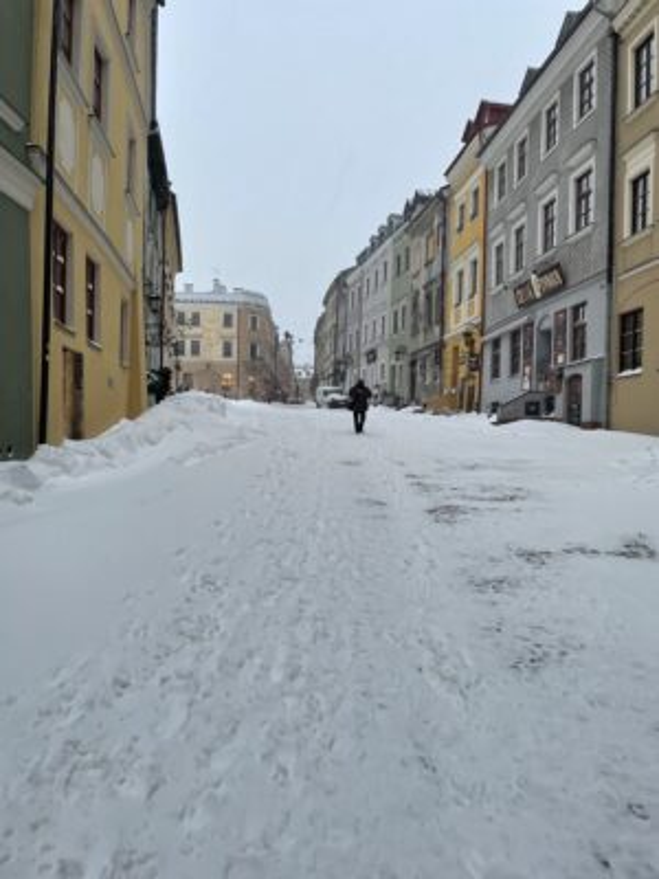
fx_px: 660
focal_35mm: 26
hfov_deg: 53.1
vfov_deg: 67.3
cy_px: 440
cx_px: 330
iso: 80
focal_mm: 4.2
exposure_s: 1/121
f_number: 1.6
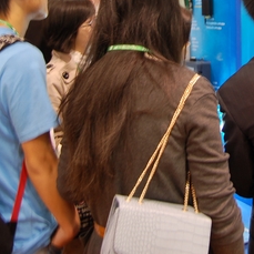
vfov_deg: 16.1
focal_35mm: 107
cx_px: 158
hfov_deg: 16.3
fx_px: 888
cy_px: 41
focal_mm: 32
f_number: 2.8
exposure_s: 1/8
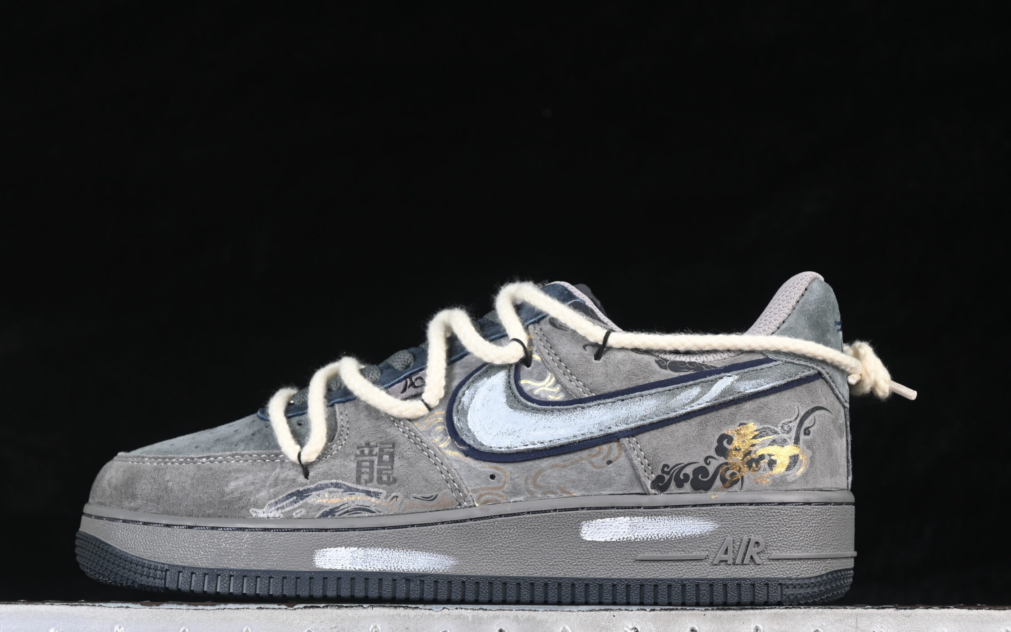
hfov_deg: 23.8
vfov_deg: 15.0
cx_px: 480
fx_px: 2397
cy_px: 366
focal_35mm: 87
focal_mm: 50
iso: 160
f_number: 6.3
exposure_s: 1/60
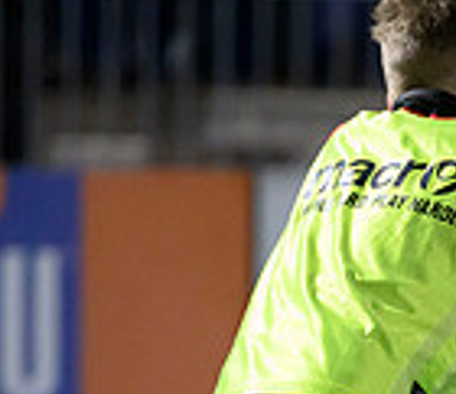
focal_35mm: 1094
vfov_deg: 1.5
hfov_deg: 1.7
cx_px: 837
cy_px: 674
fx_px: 15238
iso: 6400
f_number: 3.2
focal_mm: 200
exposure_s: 1/1000
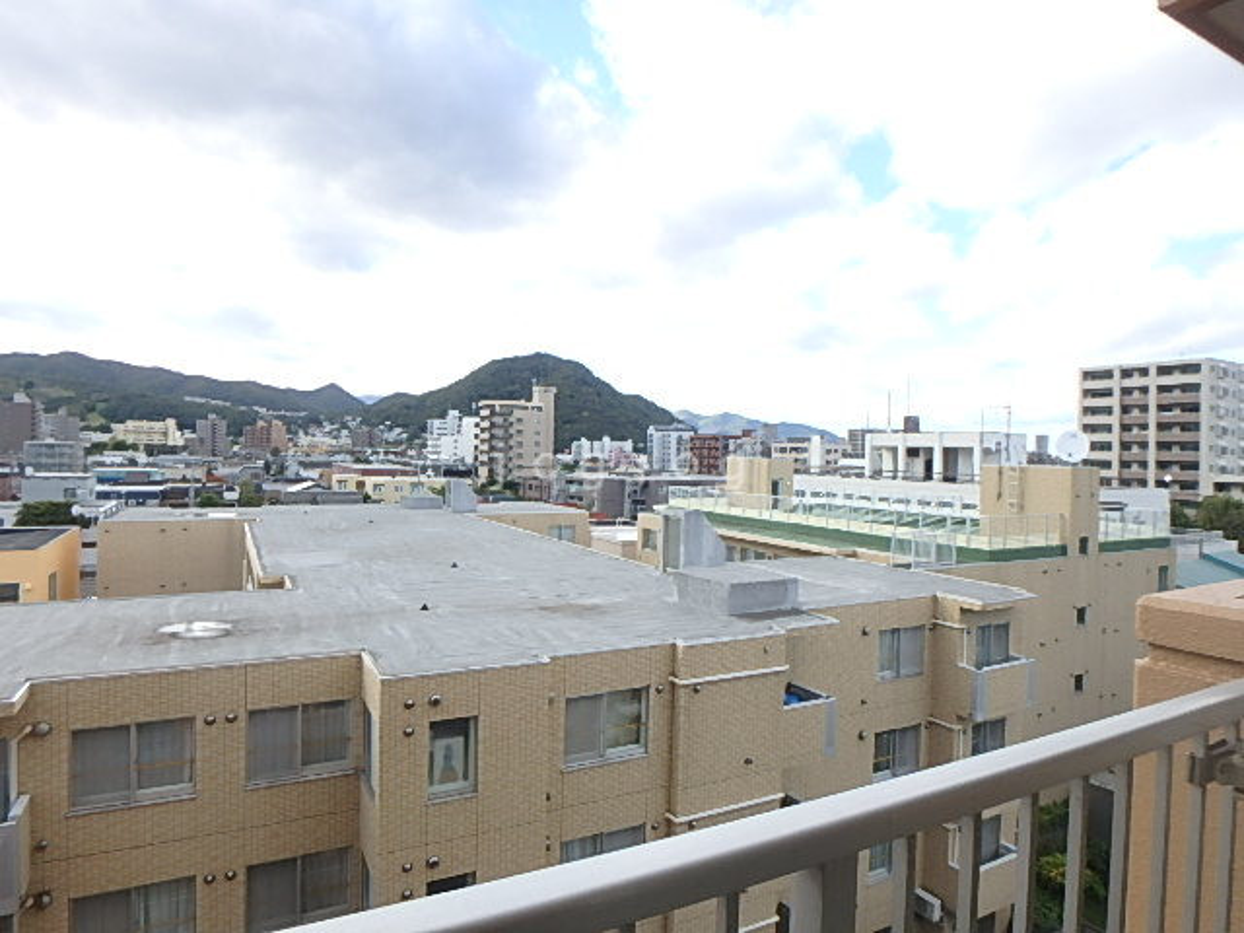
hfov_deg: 79.0
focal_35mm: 21
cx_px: 622
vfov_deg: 63.4
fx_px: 755
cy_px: 466
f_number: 3.5
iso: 125
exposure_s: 1/400
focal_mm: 3.7
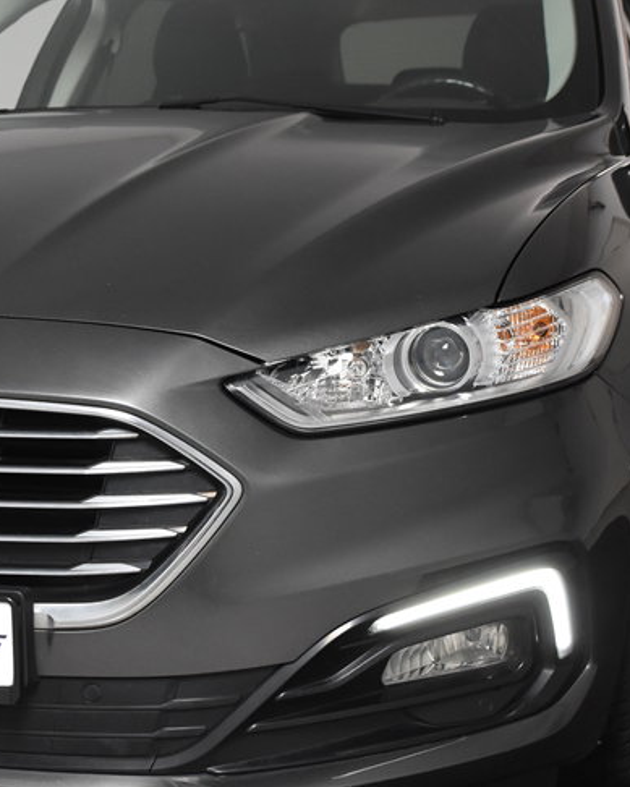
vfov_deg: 23.0
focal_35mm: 83
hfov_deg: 18.3
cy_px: 422
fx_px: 1934
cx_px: 131
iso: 1600
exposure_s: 1/100
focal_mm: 28
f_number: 5
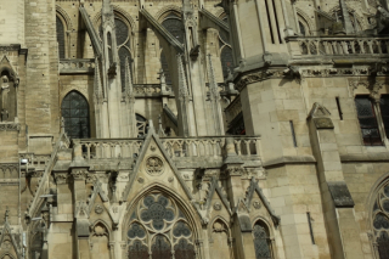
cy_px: -46
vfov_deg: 18.5
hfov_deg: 28.0
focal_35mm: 70
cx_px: 56
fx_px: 756
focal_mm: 10.4
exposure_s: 1/2000
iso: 125
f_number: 3.2
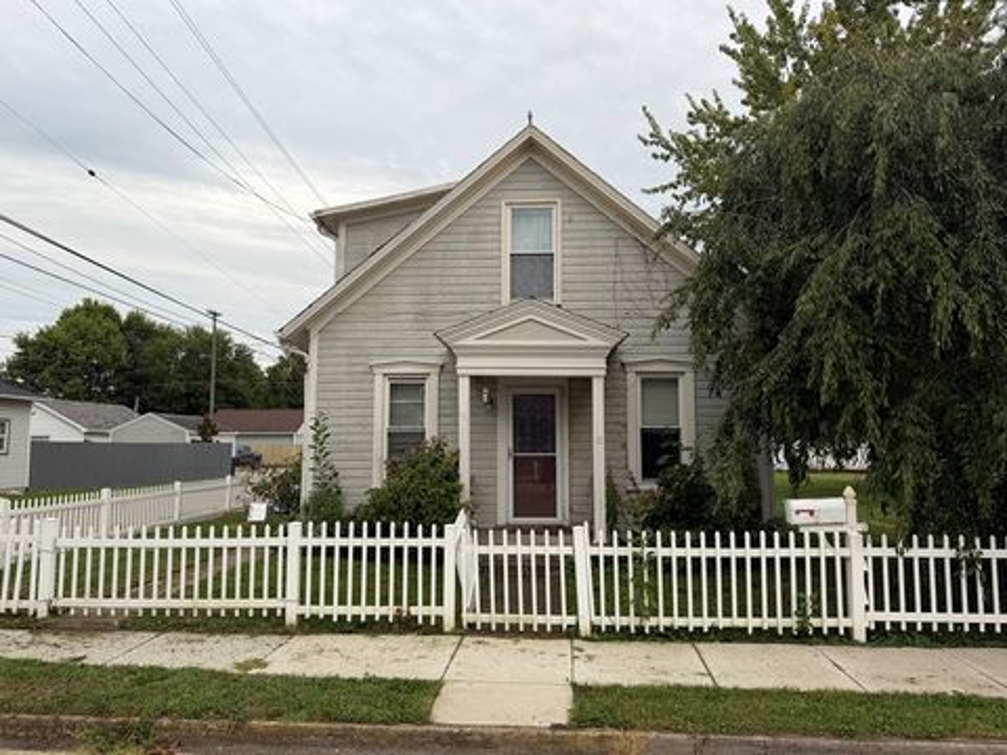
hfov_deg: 69.4
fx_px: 727
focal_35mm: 25
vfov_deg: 54.9
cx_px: 491
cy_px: 376
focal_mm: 6.76
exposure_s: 1/617
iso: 80
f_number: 1.78
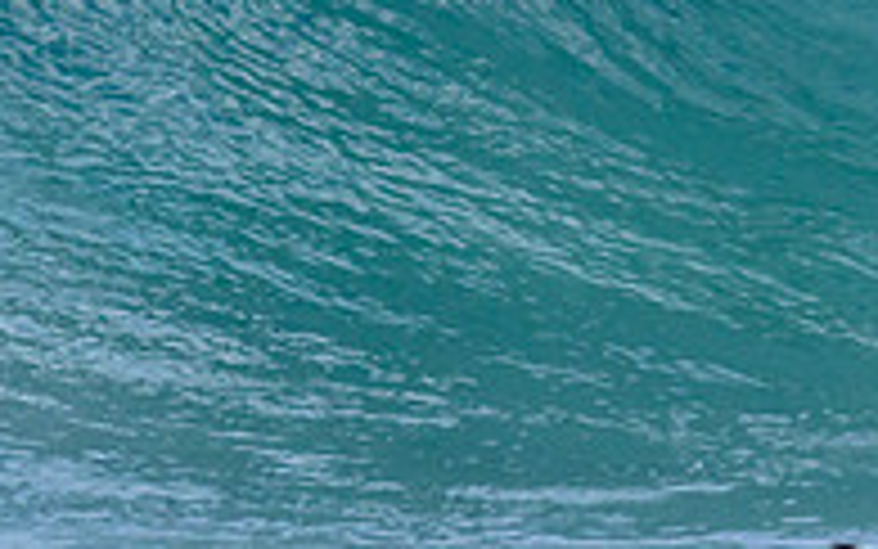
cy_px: -300
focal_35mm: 2932
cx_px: 1331
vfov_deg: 0.4
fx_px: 70178
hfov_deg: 0.7
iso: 1400
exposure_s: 1/2000
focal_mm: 800
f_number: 11
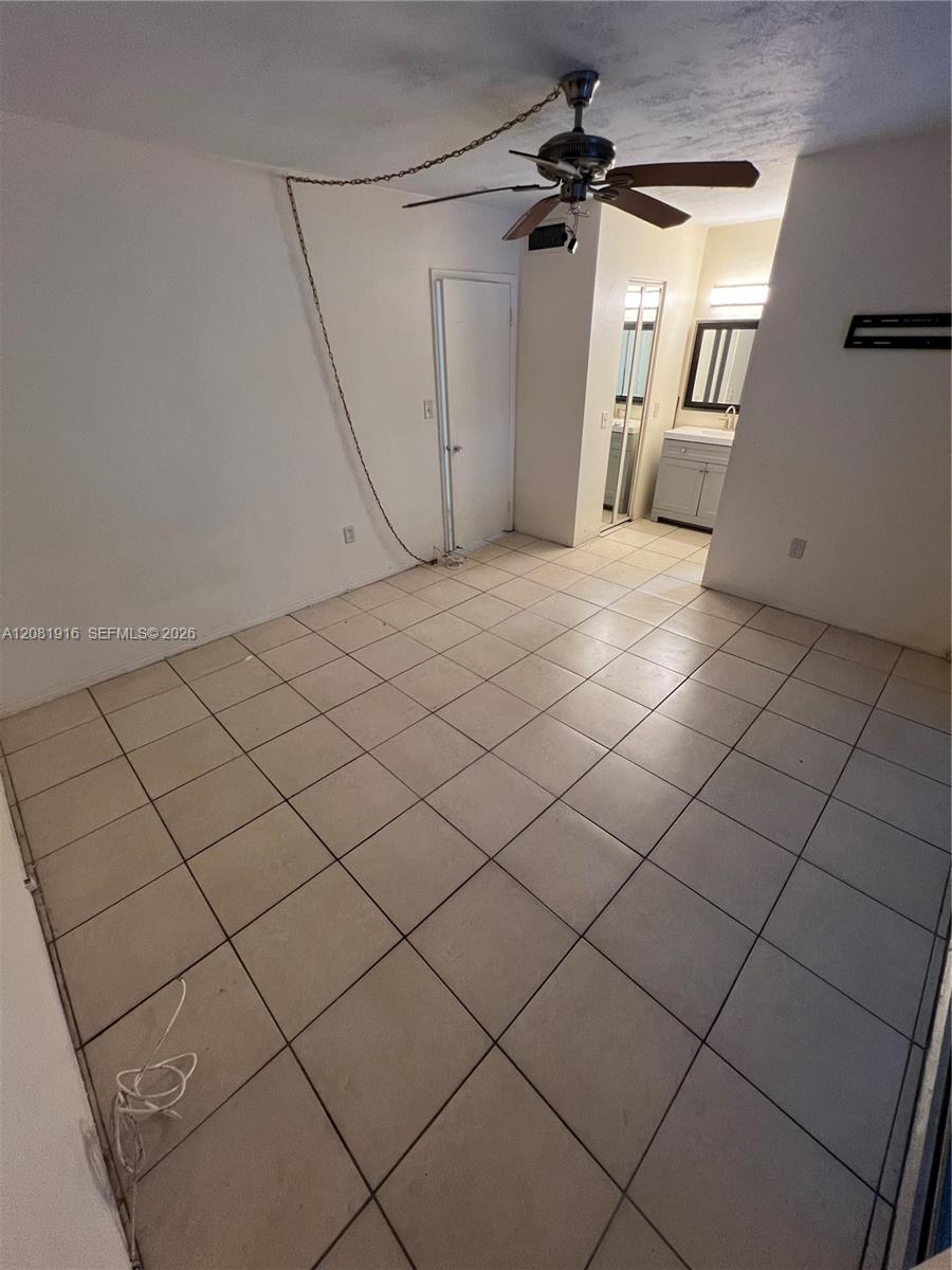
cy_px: 635
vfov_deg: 106.2
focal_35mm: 13
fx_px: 477
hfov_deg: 89.9
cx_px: 476
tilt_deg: -31.0
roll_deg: +0.6
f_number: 1.8
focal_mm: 1.57
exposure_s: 1/60
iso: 250
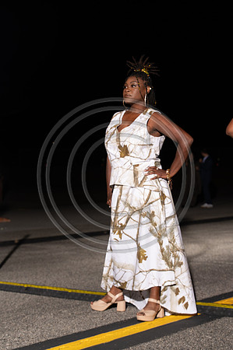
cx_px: 116
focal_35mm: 70
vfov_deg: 28.9
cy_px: 175
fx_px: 681
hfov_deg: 19.4
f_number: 6.3
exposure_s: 1/200
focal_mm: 70
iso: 1000
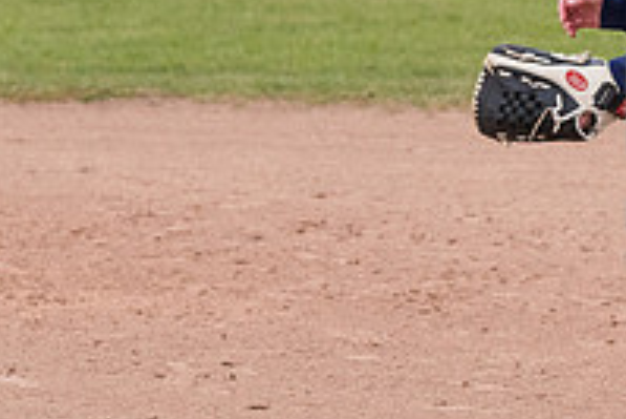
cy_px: 158
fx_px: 11380
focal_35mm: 654
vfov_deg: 2.1
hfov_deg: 3.1
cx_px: 720
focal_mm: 150
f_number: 5.6
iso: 640
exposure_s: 1/1600
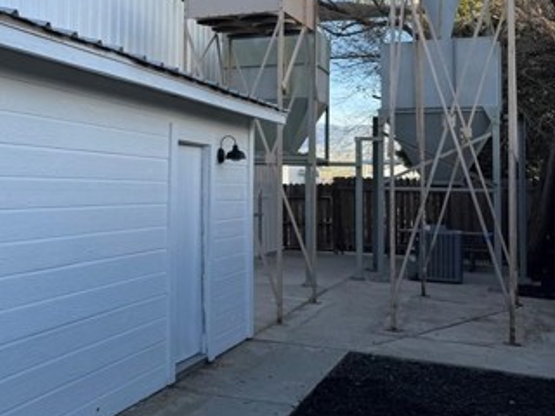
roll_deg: -2.6
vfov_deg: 30.0
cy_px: 132
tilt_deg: +5.8
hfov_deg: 37.4
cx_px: 69
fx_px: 770
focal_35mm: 48
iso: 80
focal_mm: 6.76
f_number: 1.78
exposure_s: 1/1361
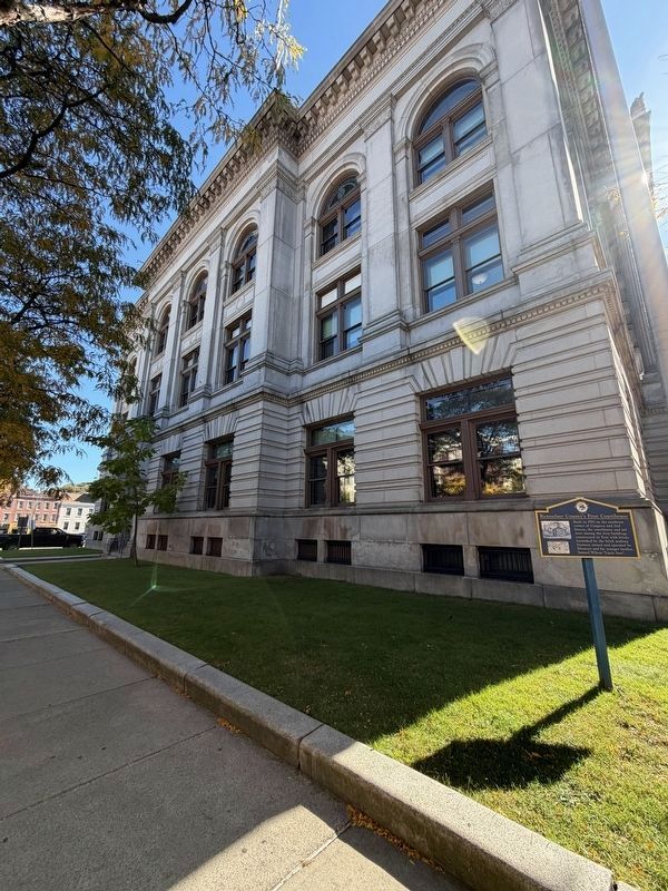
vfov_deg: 102.1
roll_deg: -0.8
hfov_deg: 85.7
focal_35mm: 14
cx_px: 334
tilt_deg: +13.9
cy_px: 446
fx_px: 360
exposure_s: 1/427
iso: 64
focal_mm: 2.22
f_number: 2.2
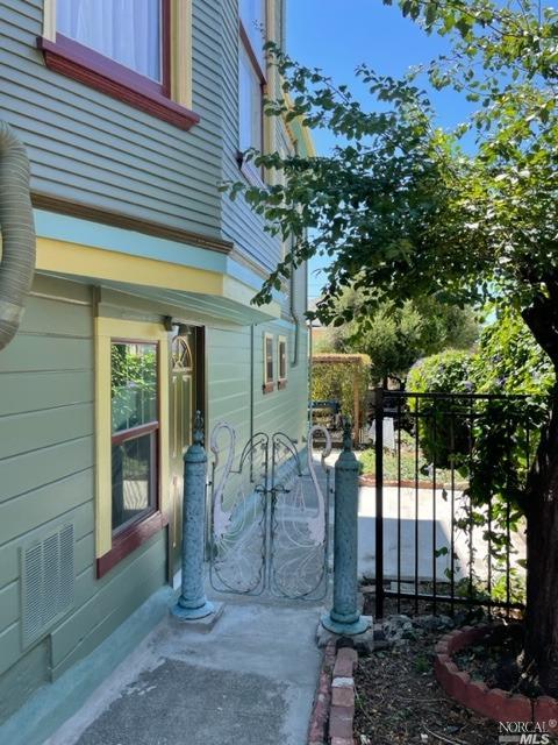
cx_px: 279
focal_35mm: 26
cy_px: 372
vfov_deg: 67.3
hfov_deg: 53.1
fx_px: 559
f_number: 1.6
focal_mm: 4.2
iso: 32
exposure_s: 1/658
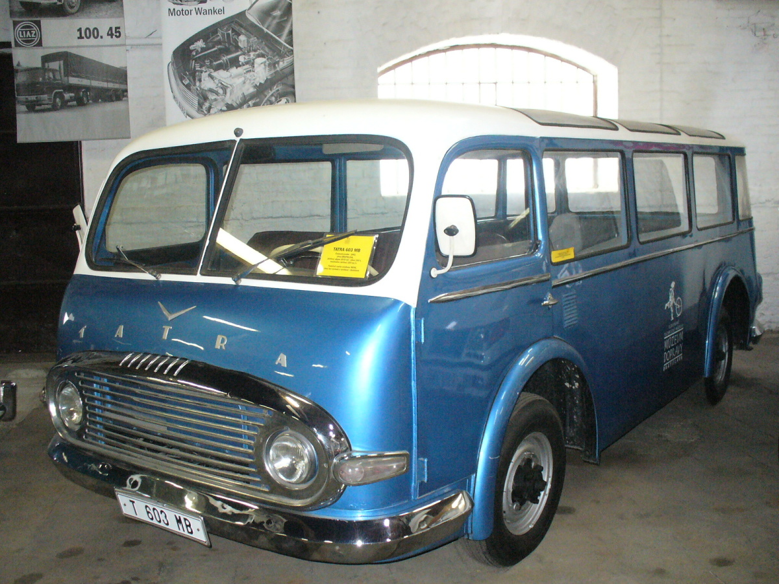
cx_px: 390
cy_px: 292
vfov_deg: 38.7
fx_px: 833
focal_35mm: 37
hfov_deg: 50.1
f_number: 2.8
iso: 400
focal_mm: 6.1
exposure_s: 1/30
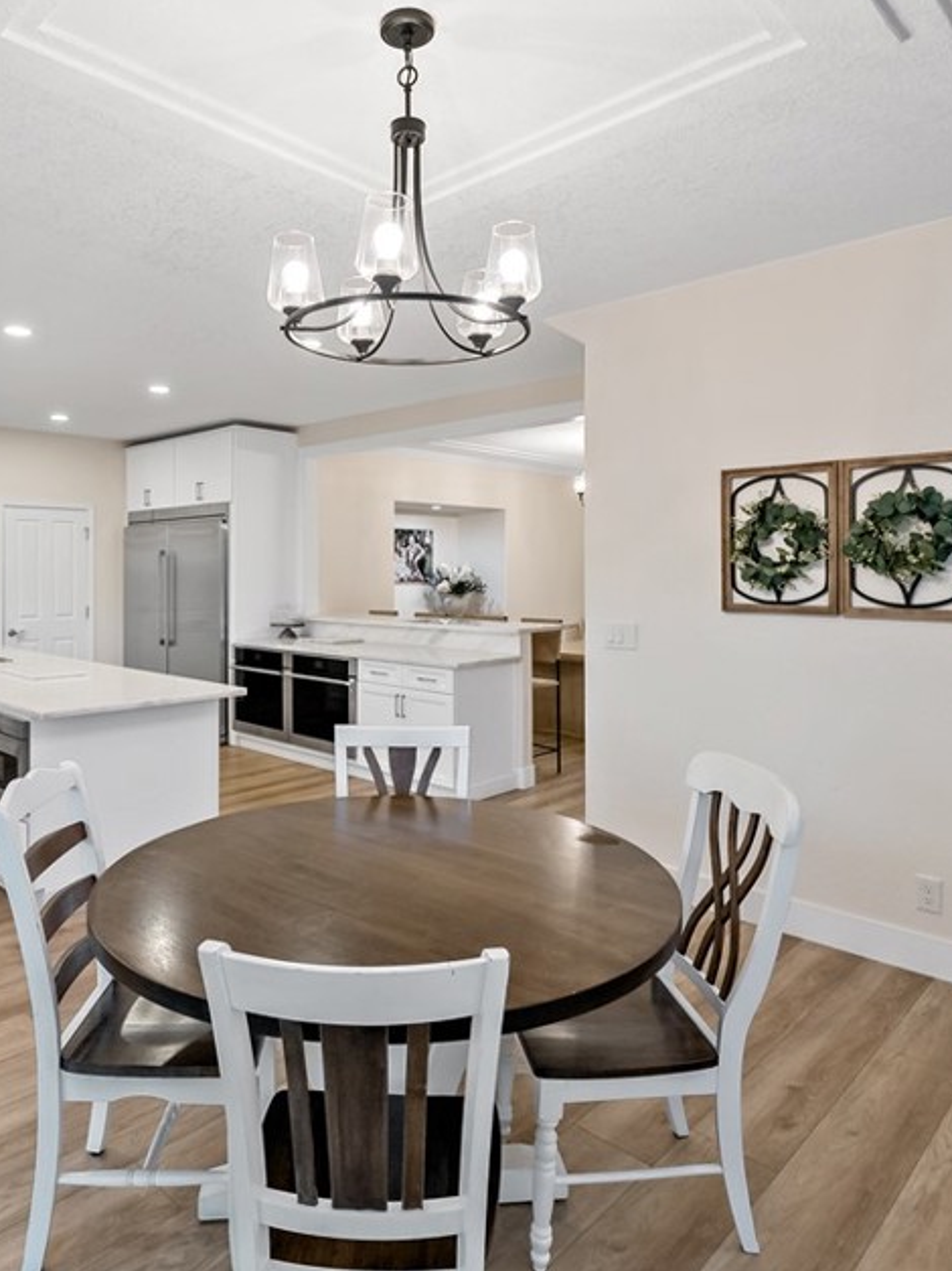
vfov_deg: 76.3
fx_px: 807
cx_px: 397
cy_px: 605
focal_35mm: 22
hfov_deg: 60.7
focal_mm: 14
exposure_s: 1/160
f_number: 4
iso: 1000
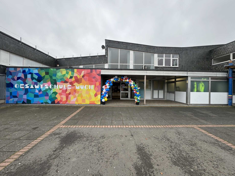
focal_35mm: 14
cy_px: 88
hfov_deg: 102.1
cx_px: 118
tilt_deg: -0.2
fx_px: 95
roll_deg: -0.2
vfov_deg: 85.7
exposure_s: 1/193
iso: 40
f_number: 2.2
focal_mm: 2.22
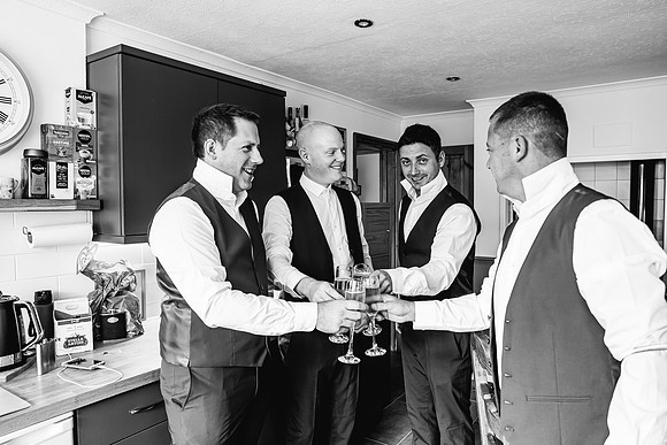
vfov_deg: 53.2
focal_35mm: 24
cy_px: 222
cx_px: 334
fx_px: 445
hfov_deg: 73.7
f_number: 2.8
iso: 500
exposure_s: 1/30
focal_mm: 24
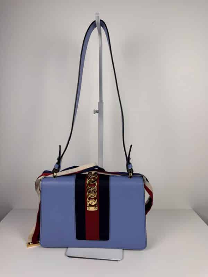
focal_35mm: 24
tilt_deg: -9.6
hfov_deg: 56.8
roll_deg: +0.1
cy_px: 138
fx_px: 192
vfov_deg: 71.6
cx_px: 104
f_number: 1.78
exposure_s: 1/685
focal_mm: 6.76
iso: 80
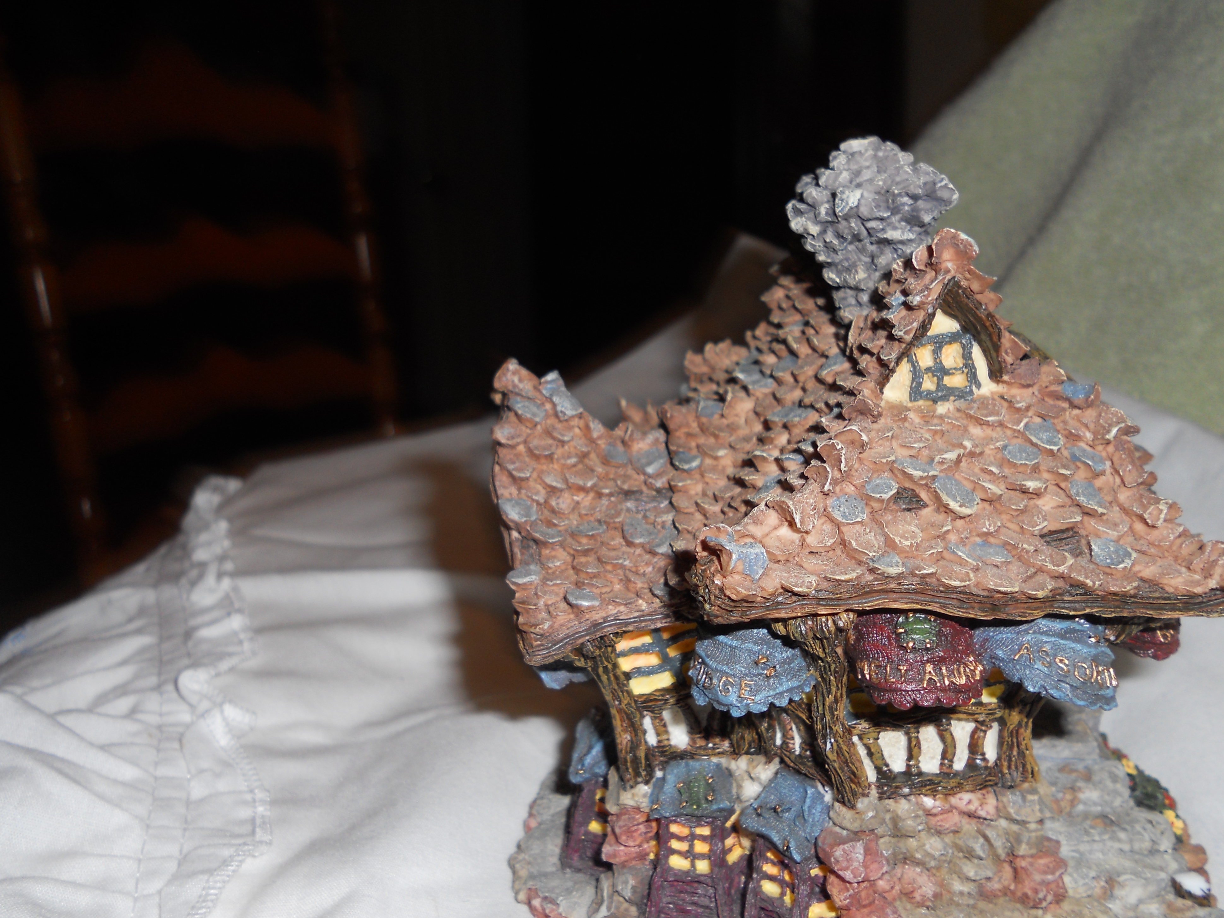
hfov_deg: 55.3
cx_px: 596
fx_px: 1167
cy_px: 458
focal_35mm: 33
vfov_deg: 42.9
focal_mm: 5.8
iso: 80
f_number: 8.8
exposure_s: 1/25
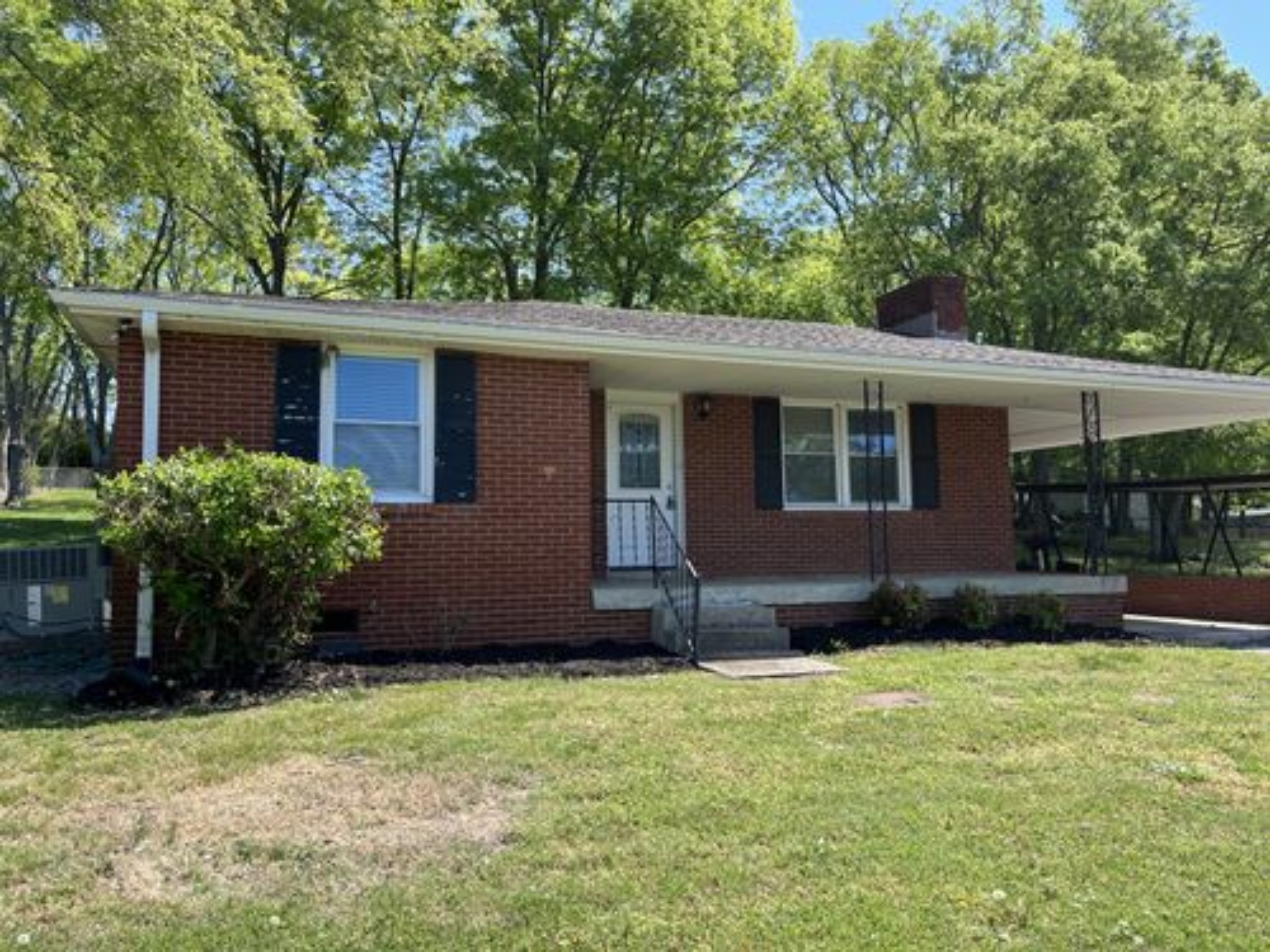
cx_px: 635
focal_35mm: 26
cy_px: 476
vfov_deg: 53.1
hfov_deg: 67.3
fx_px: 954
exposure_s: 1/1163
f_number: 1.6
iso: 50
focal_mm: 5.1
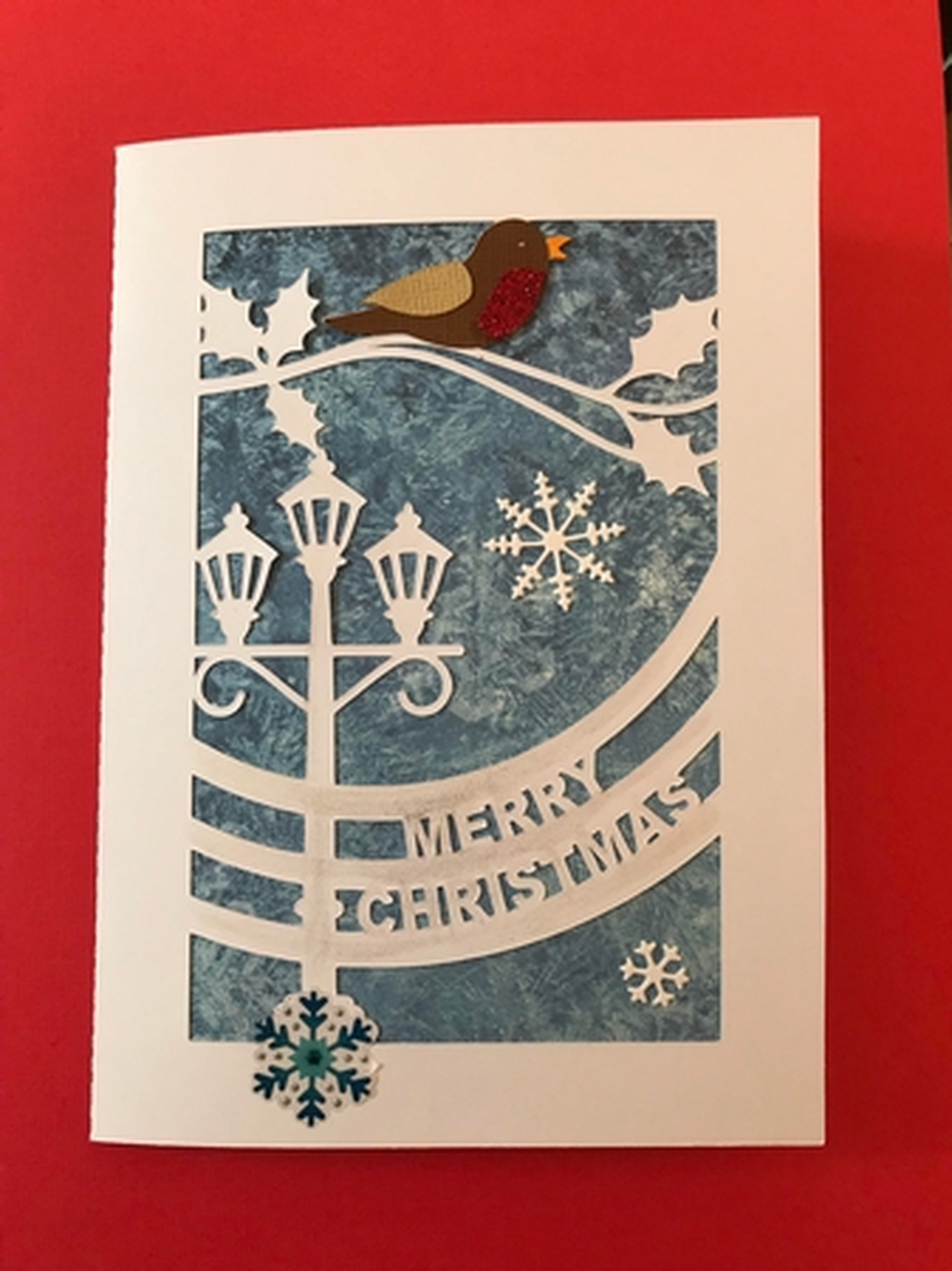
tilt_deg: -77.7
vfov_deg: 63.5
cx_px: 476
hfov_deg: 49.7
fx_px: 1028
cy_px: 636
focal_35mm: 28
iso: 40
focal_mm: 3.99
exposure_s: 1/20
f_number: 1.8
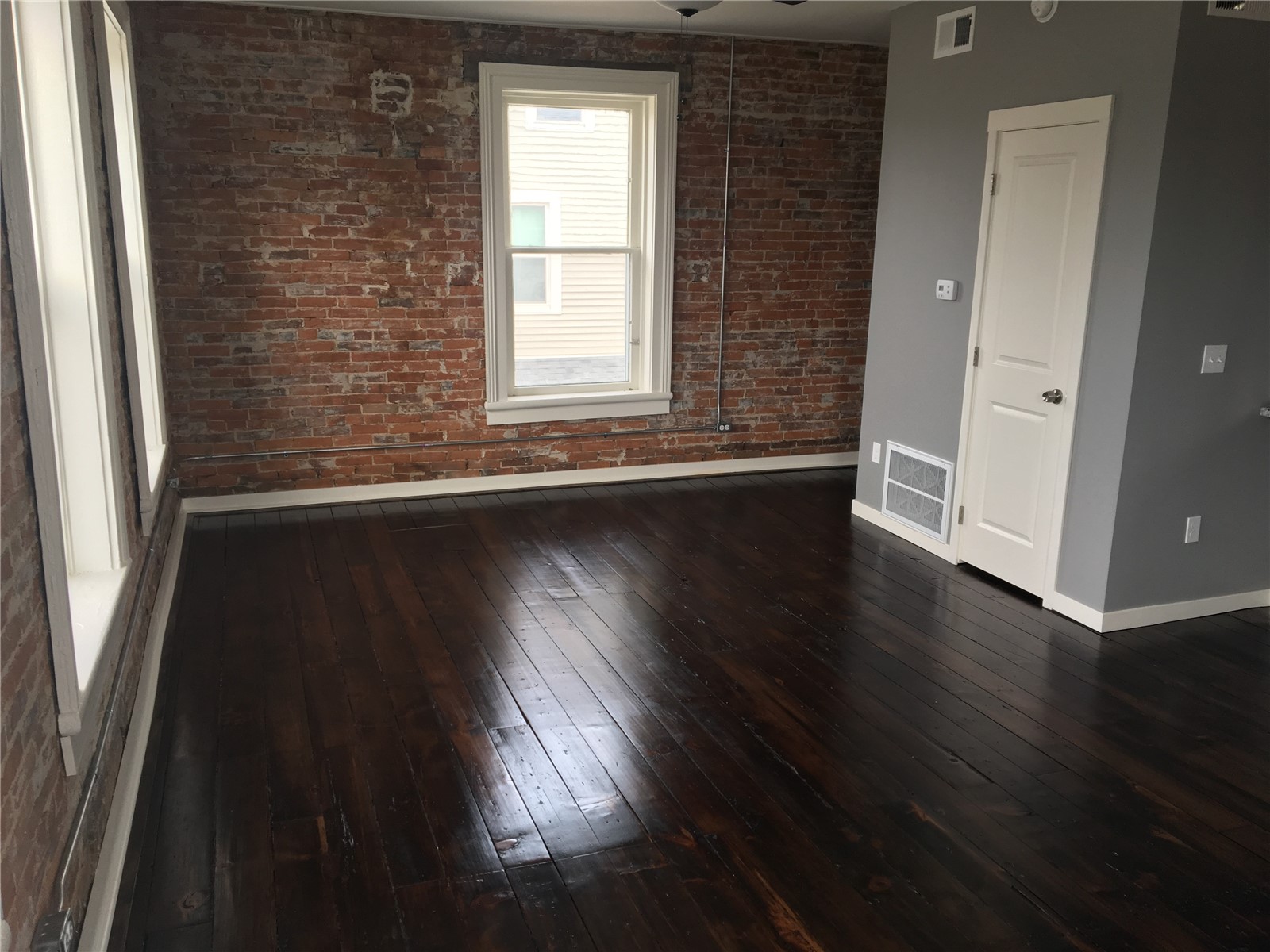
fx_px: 1064
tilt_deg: -13.7
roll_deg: -1.3
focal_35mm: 29
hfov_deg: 61.7
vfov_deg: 48.2
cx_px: 635
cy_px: 476
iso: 25
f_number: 2.2
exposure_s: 1/40
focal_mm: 4.15
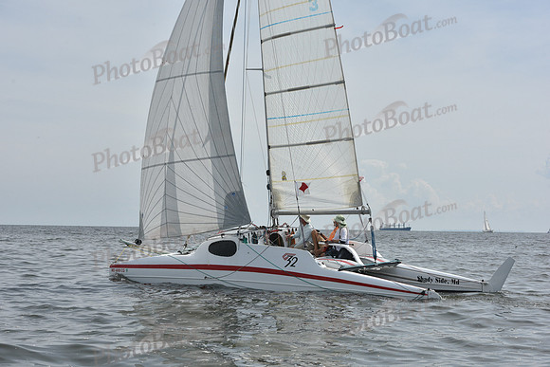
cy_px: 184
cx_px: 275
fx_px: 1070
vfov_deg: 19.5
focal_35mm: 70
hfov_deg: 28.8
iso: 320
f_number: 10
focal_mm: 70
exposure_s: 1/1250
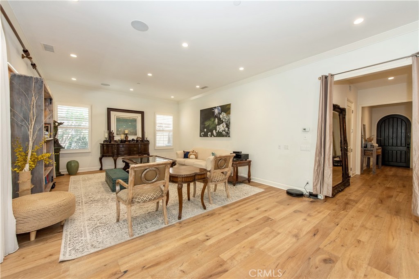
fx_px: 163
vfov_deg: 81.2
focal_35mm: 14
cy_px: 140
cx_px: 210
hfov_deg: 104.2
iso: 800
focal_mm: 14
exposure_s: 1/100
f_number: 5
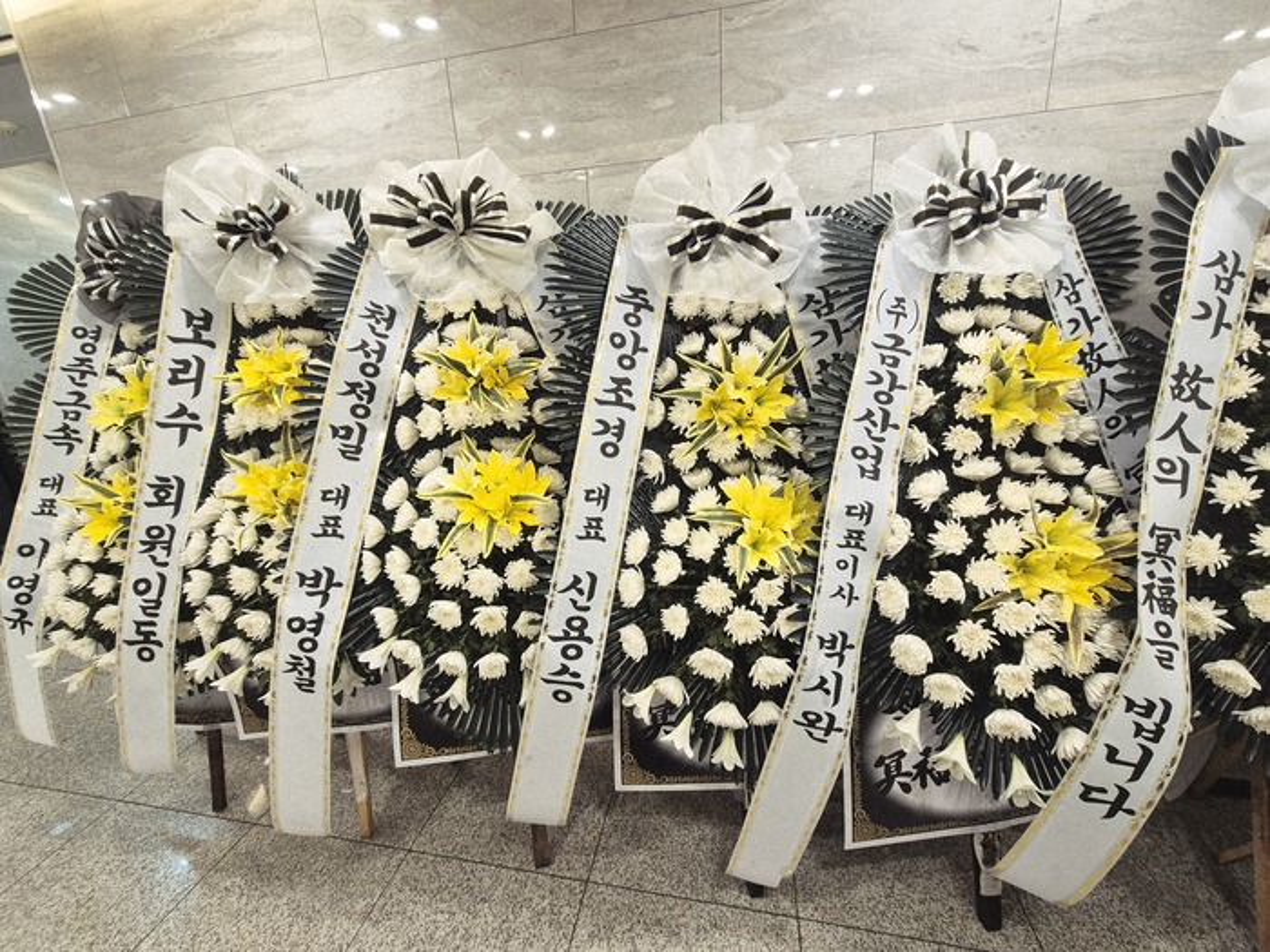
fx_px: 477
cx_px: 635
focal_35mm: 13
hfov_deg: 106.2
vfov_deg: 89.9
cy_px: 476
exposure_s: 1/60
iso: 160
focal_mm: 2.2
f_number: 2.2
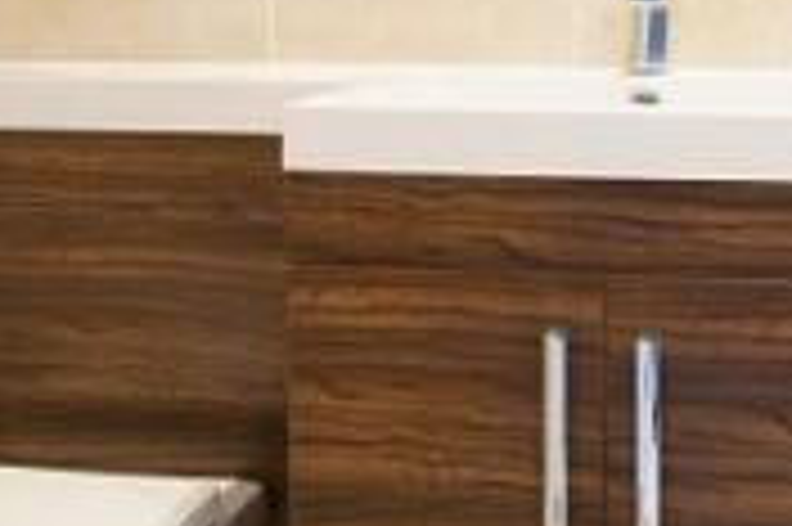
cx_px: 572
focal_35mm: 56
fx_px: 1231
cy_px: 16
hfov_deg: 35.1
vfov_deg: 23.3
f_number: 4
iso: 1250
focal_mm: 10
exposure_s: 1/60
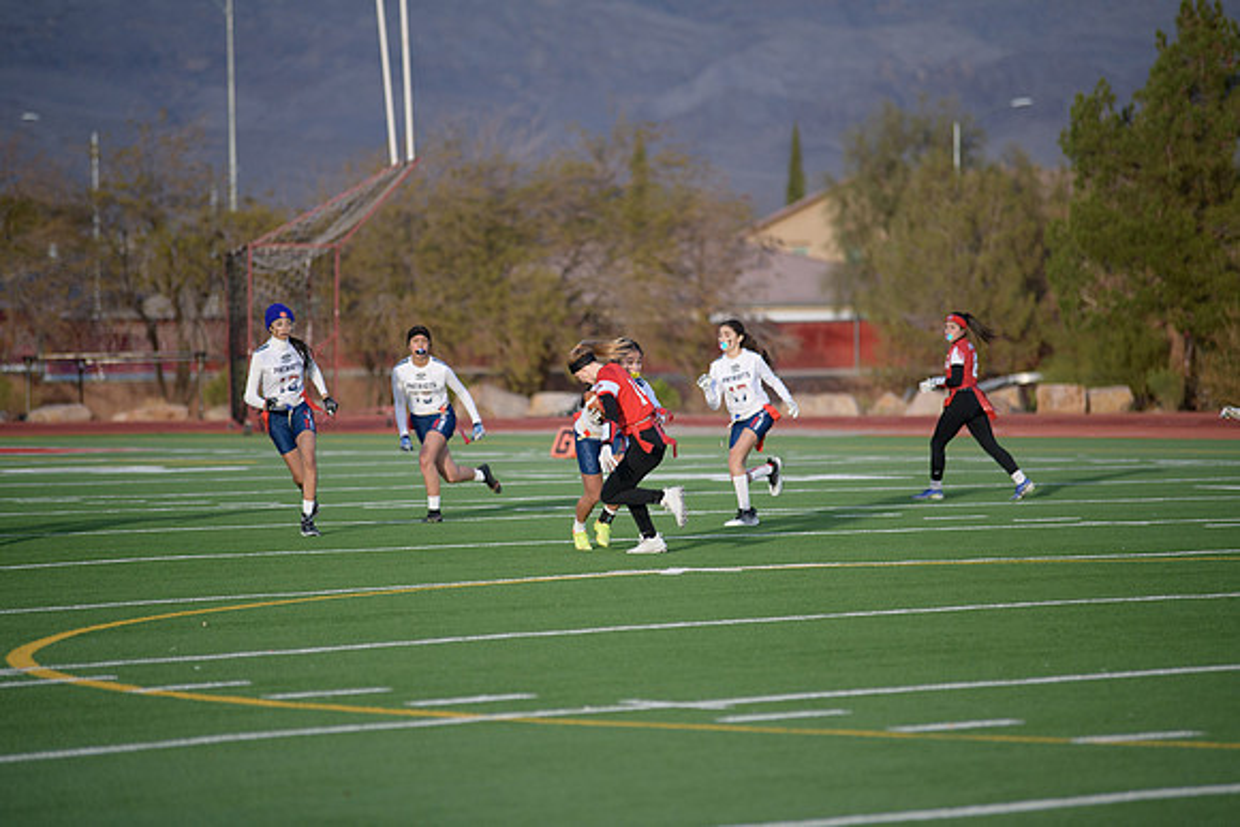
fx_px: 6890
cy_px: 414
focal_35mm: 200
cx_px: 620
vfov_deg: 6.9
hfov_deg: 10.3
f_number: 2.8
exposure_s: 1/4000
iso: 640
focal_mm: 200
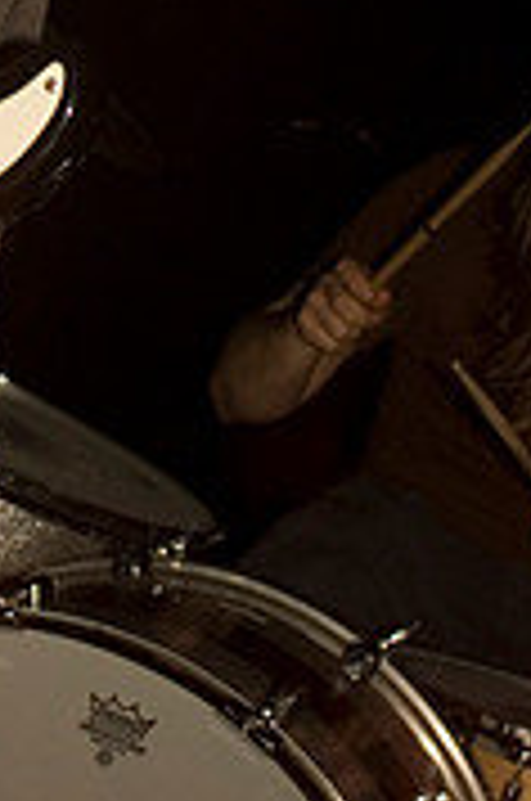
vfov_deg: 13.3
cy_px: -58
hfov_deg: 9.0
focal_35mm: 152
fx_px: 3376
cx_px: 38
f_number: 5
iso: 400
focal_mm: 40
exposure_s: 1/13
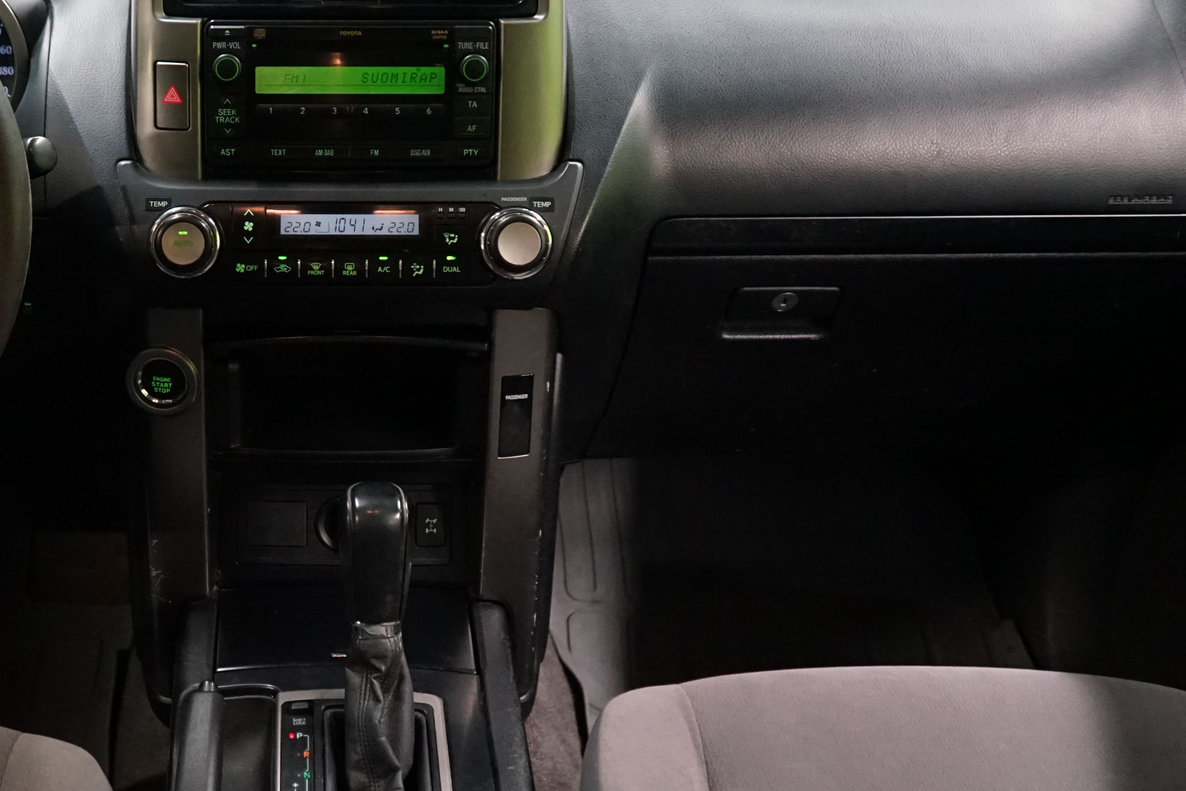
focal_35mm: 51
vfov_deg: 26.4
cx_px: 279
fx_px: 1680
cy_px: 323
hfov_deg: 37.8
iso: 5000
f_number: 3.5
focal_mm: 28
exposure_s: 1/160
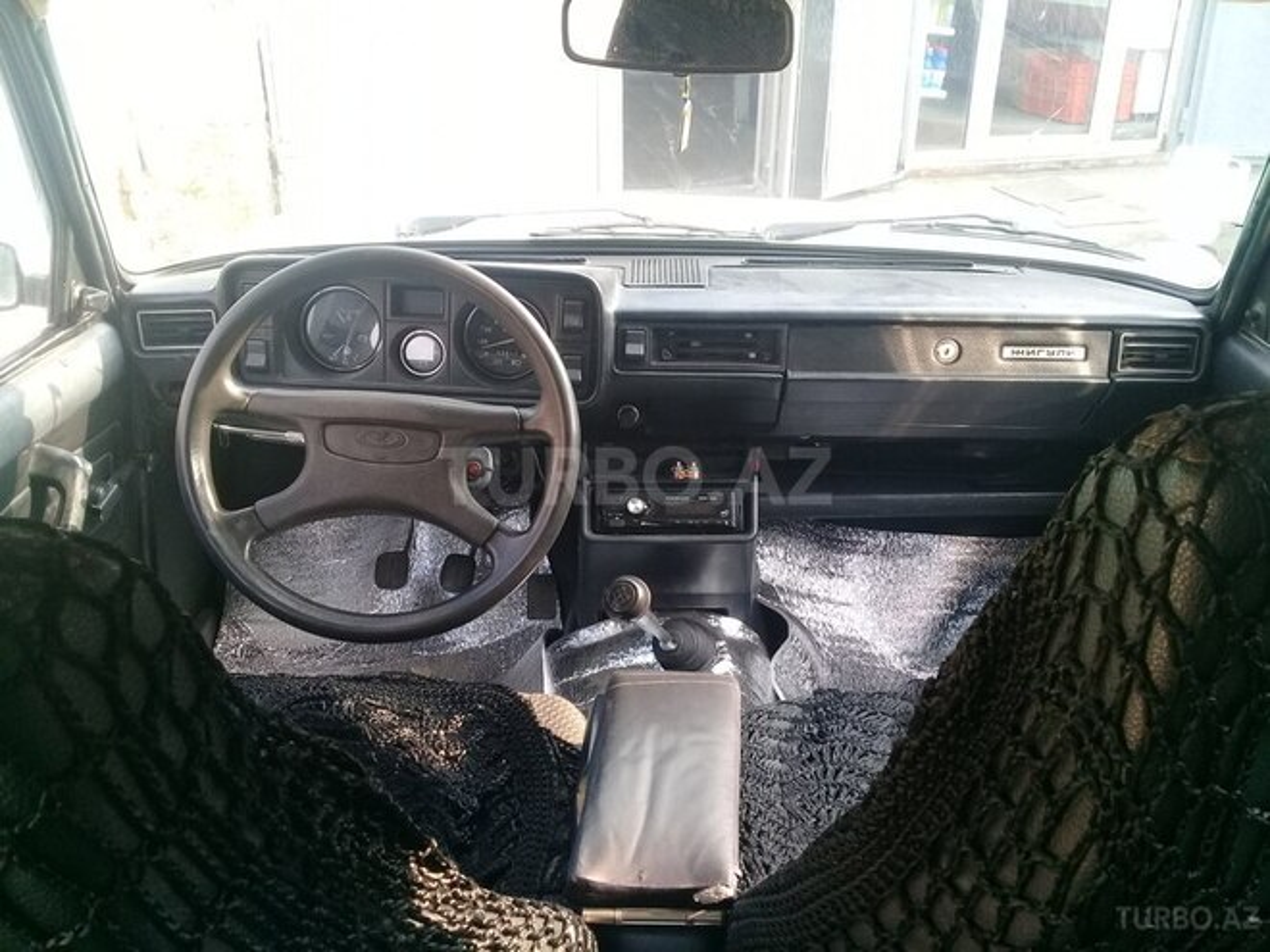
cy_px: 476
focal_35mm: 31
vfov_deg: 45.4
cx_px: 635
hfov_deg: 58.4
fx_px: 1137
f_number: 2.2
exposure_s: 1/60
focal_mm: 3.3
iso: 64
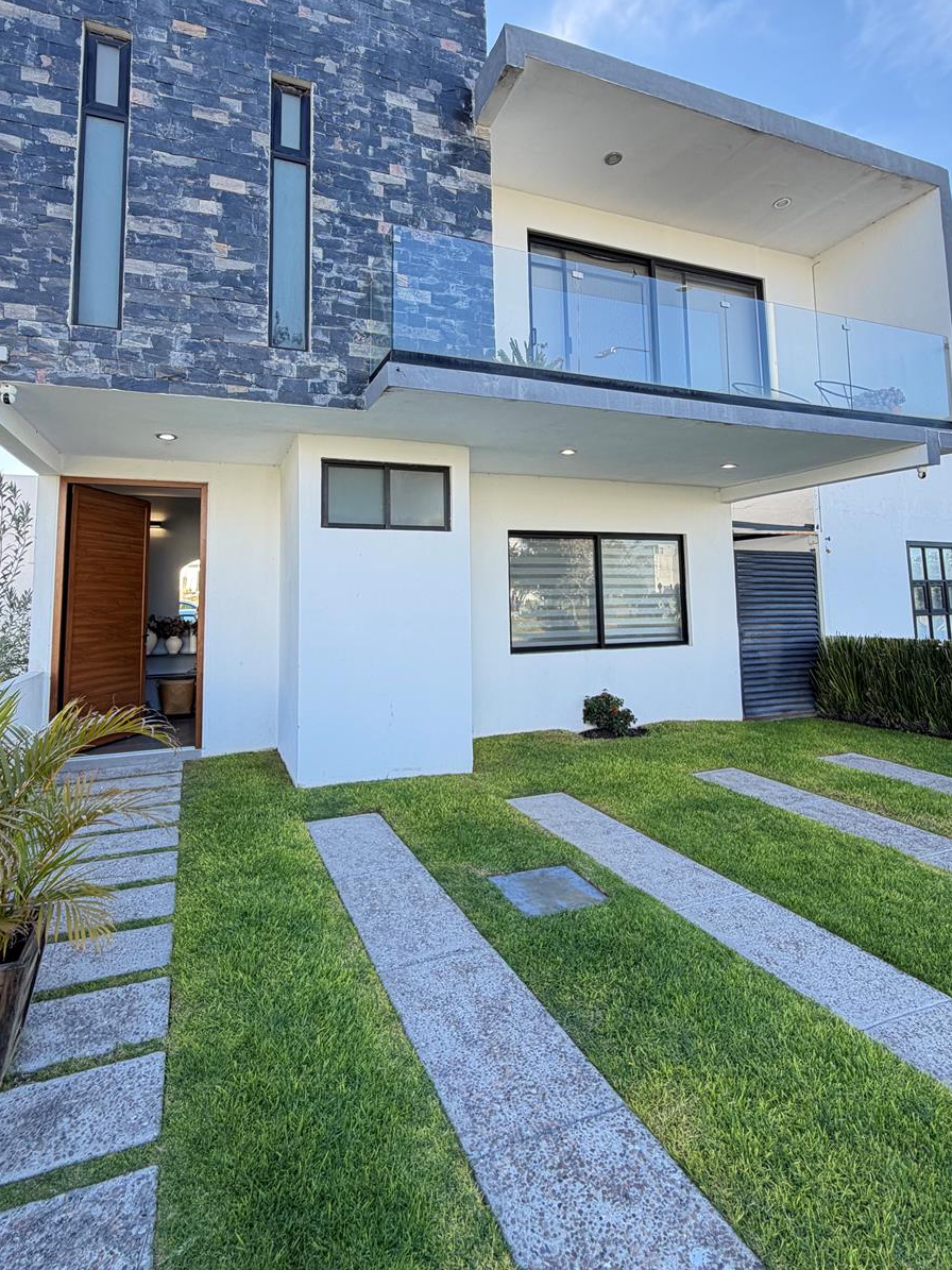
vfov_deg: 87.1
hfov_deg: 71.6
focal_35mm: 18
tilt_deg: +5.1
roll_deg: +0.7
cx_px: 464
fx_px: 660
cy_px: 539
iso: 64
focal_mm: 2.22
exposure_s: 1/121
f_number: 2.2
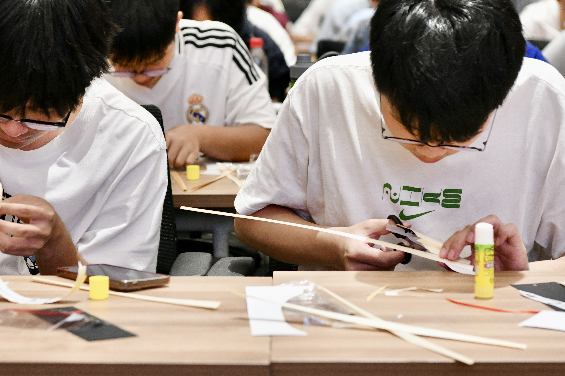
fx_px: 1679
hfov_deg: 19.1
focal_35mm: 107
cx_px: 222
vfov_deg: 12.8
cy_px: 101
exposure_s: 1/160
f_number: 4
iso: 1600
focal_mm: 70
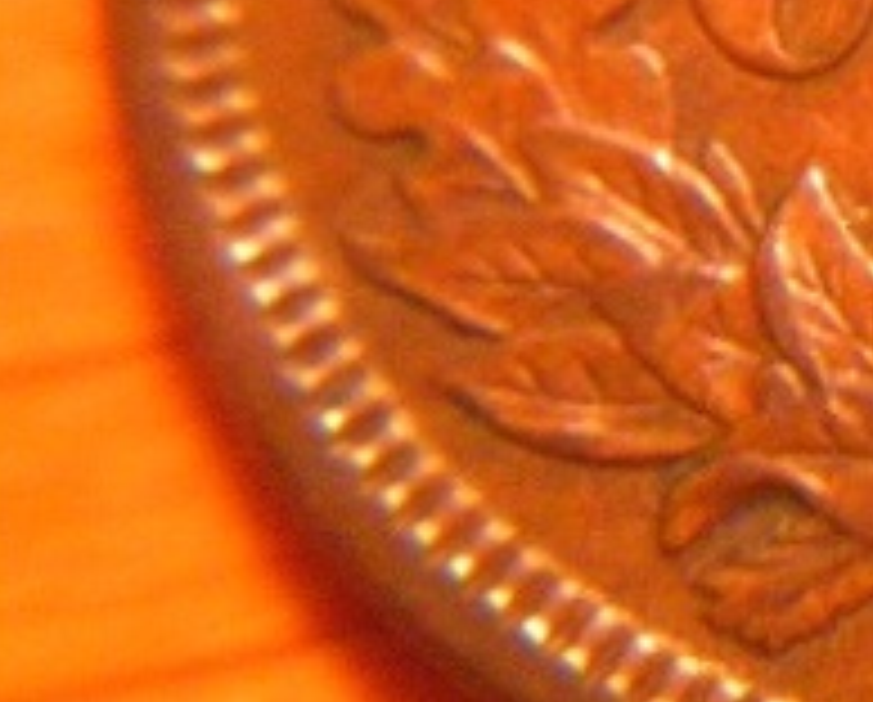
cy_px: -198
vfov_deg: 10.7
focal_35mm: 142
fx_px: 3676
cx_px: 1197
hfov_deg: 13.0
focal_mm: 9.3
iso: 663
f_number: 3.9
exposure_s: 1/8.8
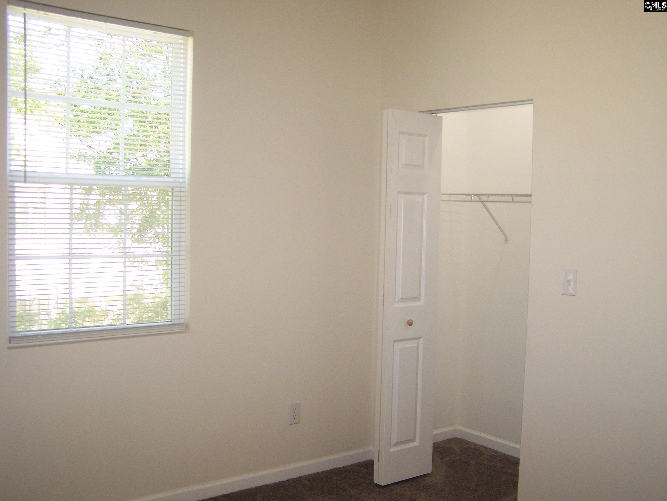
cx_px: 334
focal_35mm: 38
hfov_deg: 48.9
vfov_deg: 37.8
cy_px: 250
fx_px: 733
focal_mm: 6.3
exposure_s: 1/60
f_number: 2.8
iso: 160
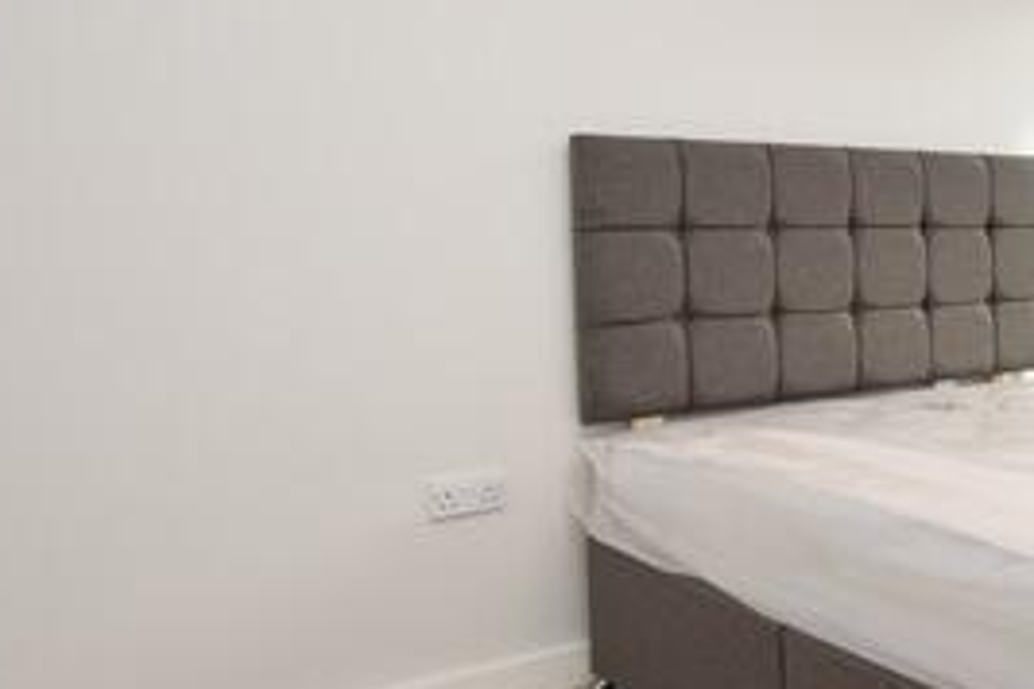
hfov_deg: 42.3
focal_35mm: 36
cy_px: 286
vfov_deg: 36.8
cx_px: 1127
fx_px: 1034
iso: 400
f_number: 5.6
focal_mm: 10
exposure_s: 1/125
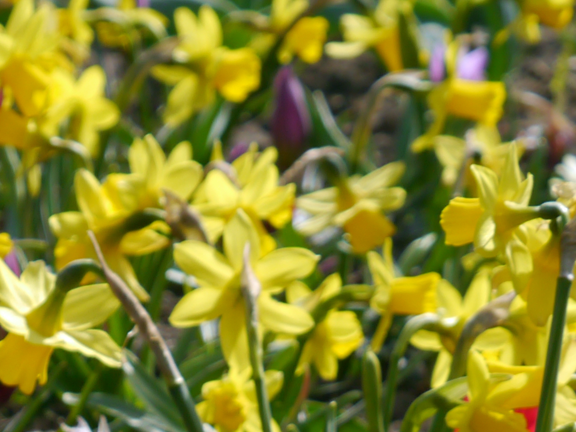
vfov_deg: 4.1
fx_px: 5927
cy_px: 771
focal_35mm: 356
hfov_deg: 5.5
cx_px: -21
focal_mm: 45
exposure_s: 1/400
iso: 160
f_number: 6.3
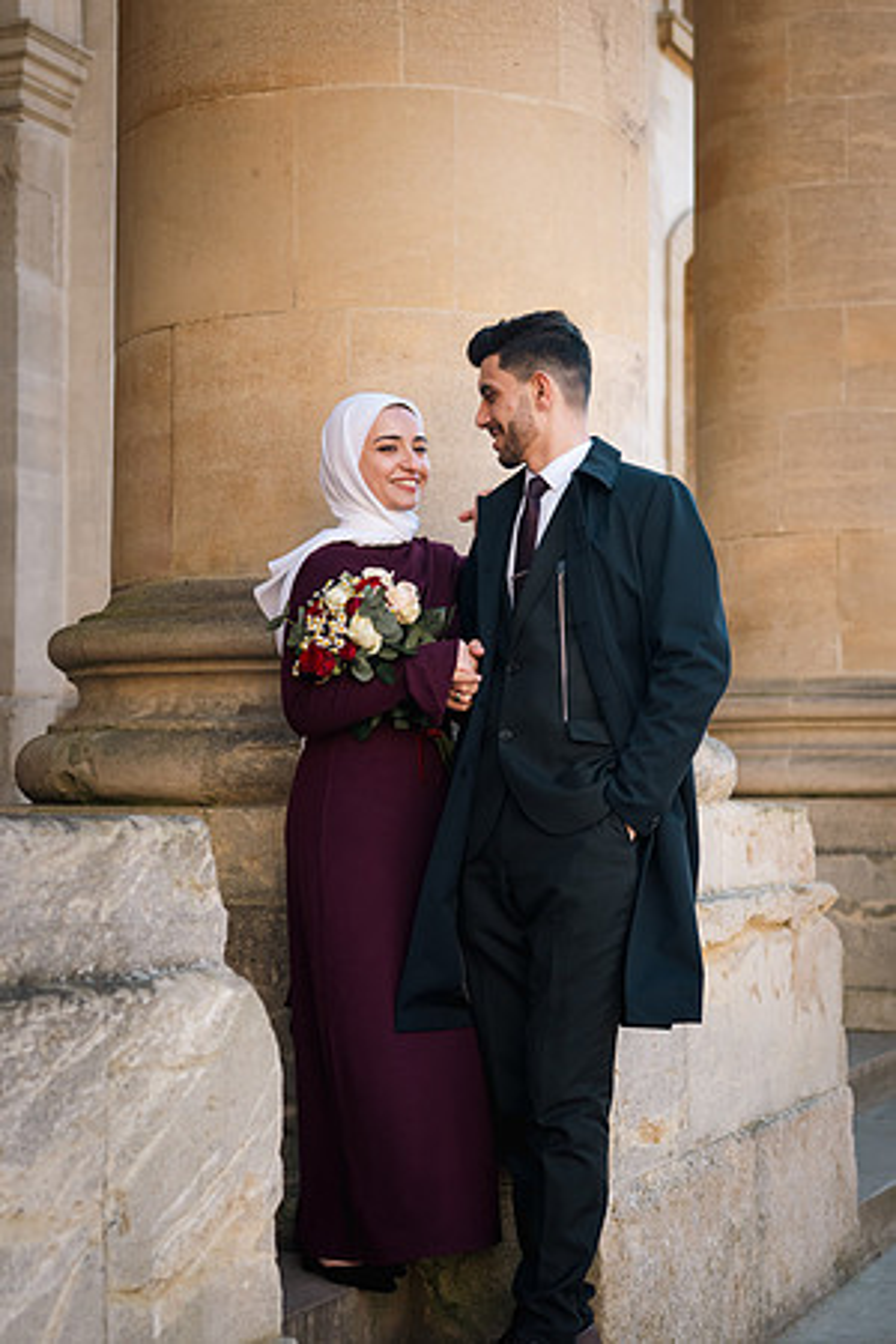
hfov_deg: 22.6
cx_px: 448
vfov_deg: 33.4
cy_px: 672
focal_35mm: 60
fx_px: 2240
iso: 200
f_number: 2.8
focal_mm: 40
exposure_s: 1/640
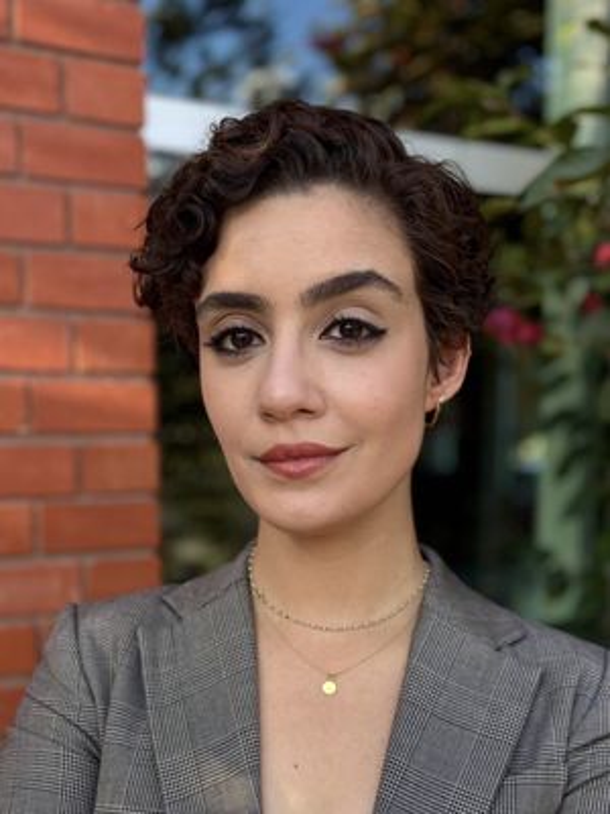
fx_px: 611
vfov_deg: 67.3
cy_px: 407
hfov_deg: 53.1
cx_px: 305
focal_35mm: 26
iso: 50
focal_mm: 5.96
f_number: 1.6
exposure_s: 1/348
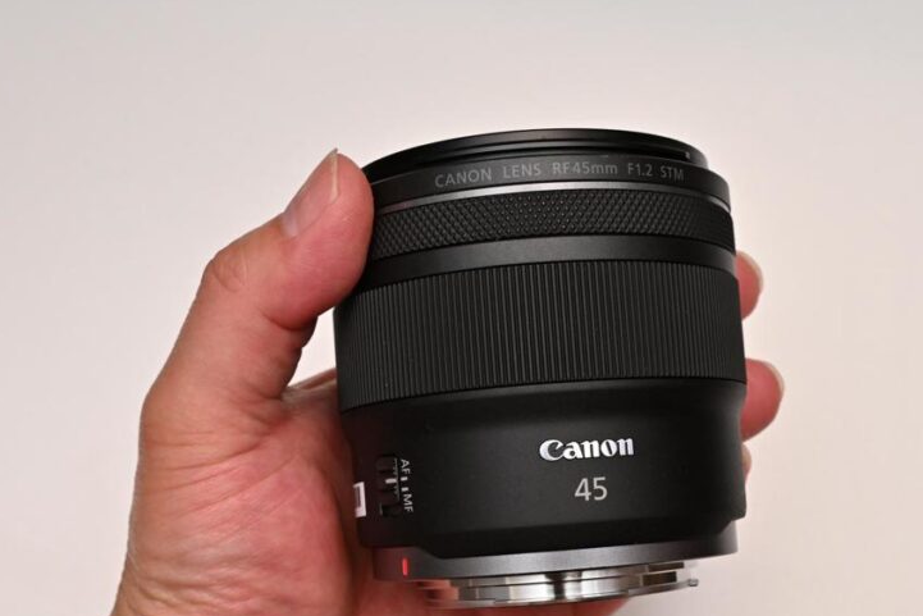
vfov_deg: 24.8
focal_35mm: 54
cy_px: 395
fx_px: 1394
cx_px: 567
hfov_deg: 36.5
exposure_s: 1/200
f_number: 8
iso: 800
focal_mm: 25.5
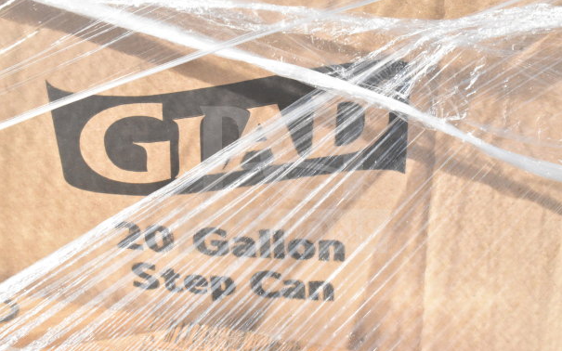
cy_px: 180
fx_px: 1133
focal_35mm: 74
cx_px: 282
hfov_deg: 27.9
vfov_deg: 17.6
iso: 6400
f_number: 22
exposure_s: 1/1250
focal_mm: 48
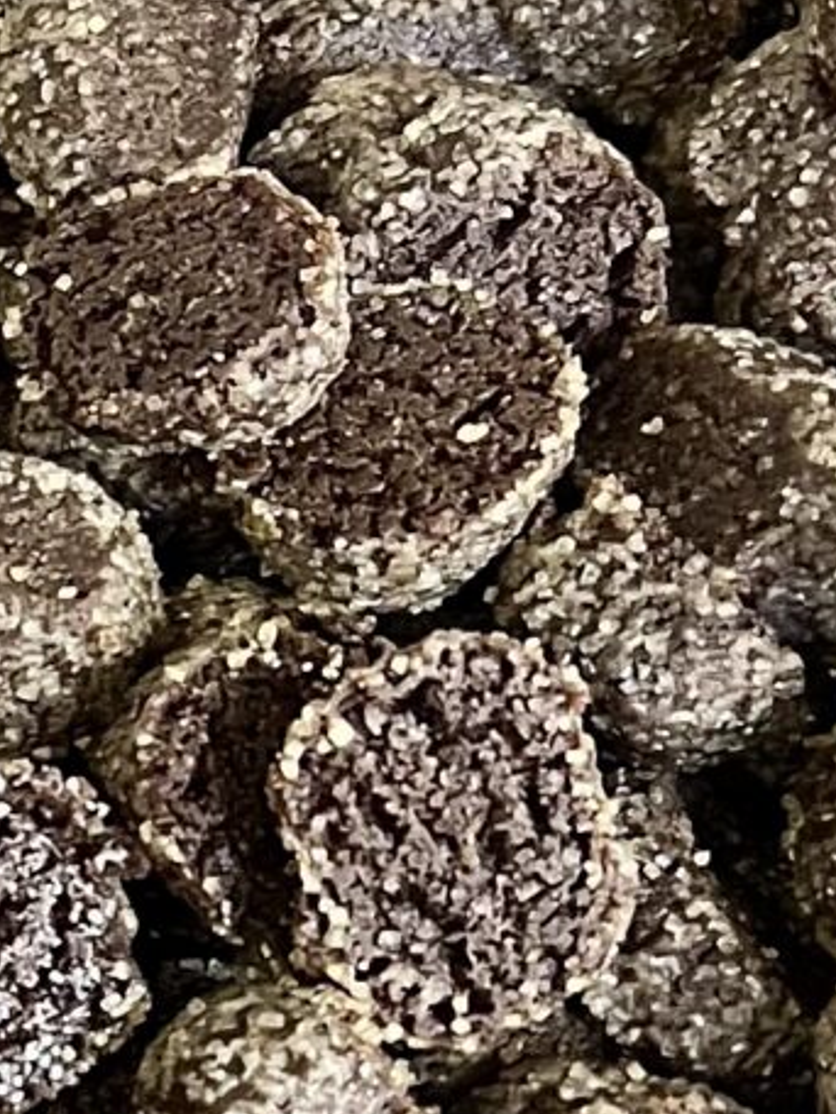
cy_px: 1036
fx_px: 4701
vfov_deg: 13.4
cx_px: -1320
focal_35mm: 146
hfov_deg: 9.0
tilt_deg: -57.8
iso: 250
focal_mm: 5.7
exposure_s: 1/50
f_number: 1.5
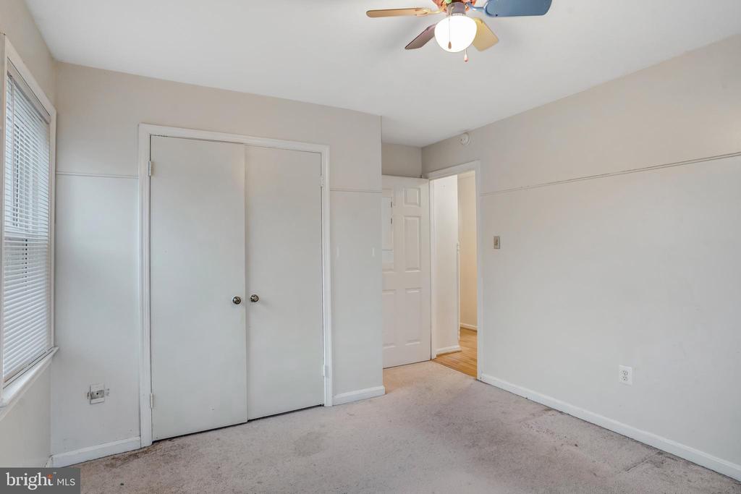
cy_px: 247
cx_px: 370
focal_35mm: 19
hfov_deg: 86.9
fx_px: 391
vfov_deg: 64.6
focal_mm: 19
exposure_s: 1/13
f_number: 8
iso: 1250
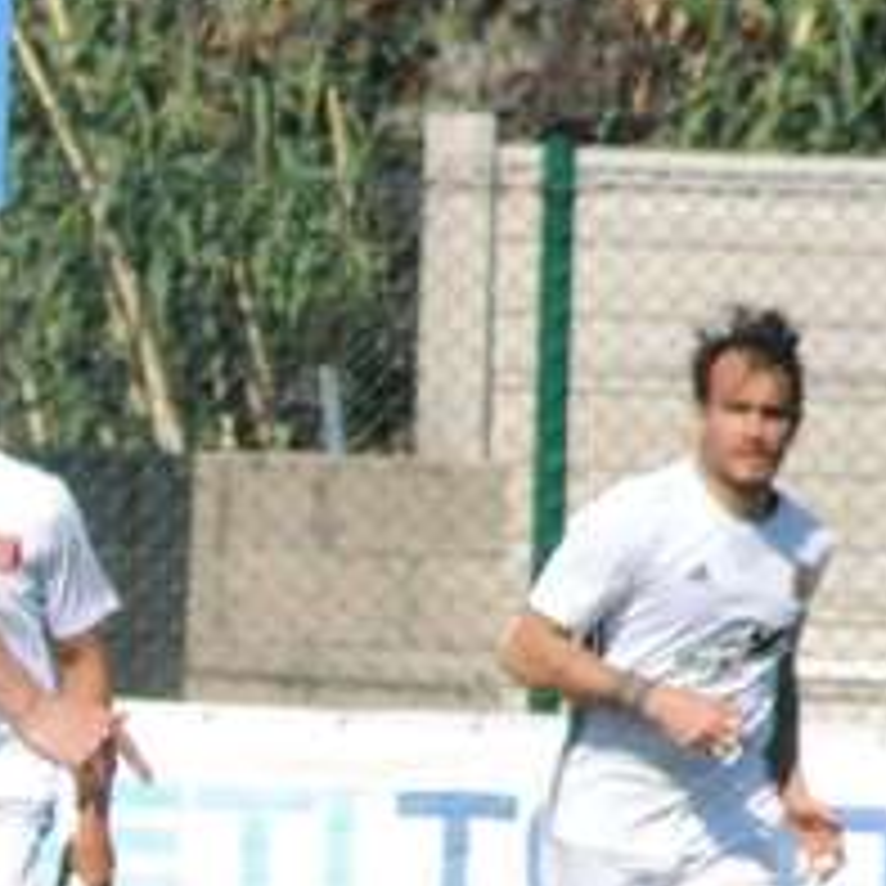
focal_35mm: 1090
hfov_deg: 1.6
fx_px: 31564
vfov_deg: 1.6
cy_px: 740
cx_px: -877
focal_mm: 210
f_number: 11
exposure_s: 1/4000
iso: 1600
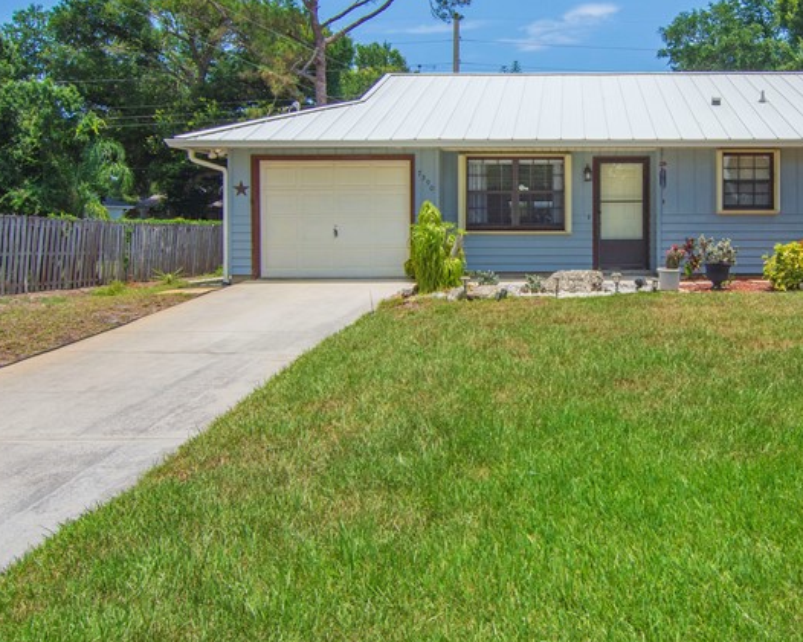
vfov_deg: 45.3
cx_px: 588
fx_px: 760
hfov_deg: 53.5
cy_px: 223
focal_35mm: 32
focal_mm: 11
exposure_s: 1/500
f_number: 8
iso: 250
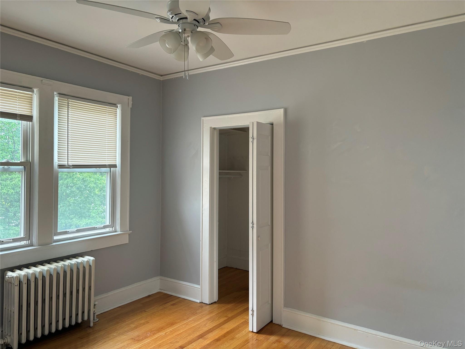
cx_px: 232
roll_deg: -0.2
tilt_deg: +0.7
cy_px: 174
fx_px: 349
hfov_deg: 67.3
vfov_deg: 53.1
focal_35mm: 26
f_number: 1.6
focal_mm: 5.96
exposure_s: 1/121
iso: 125
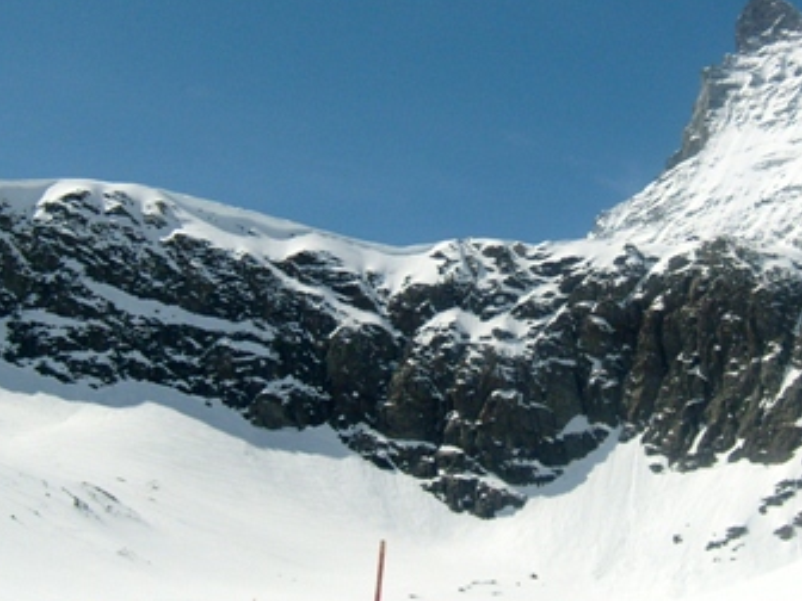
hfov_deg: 30.0
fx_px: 1483
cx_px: 542
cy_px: 266
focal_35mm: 64
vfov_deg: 22.9
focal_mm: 5.8
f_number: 7.1
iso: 80
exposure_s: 1/750
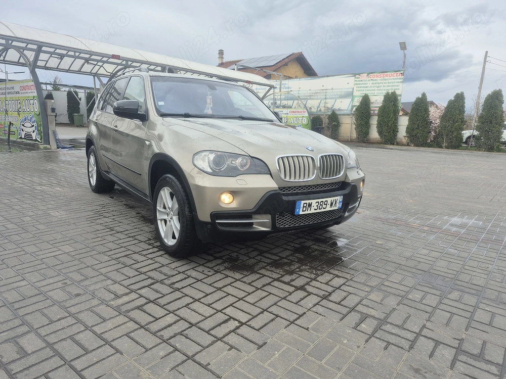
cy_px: 190
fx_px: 336
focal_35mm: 23
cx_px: 253
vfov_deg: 58.9
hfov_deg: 73.9
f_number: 1.8
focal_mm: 5.4
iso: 25
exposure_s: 1/558
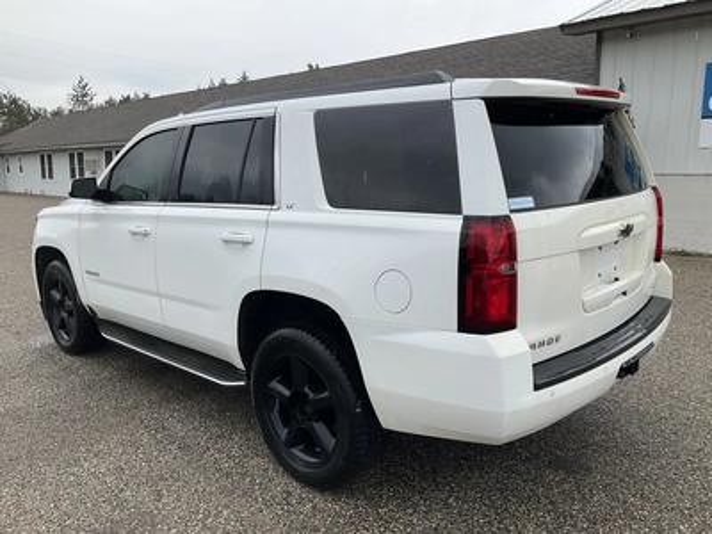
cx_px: 356
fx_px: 596
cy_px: 267
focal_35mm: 29
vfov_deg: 48.2
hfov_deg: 61.7
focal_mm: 3
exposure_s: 1/613
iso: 25
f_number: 1.8
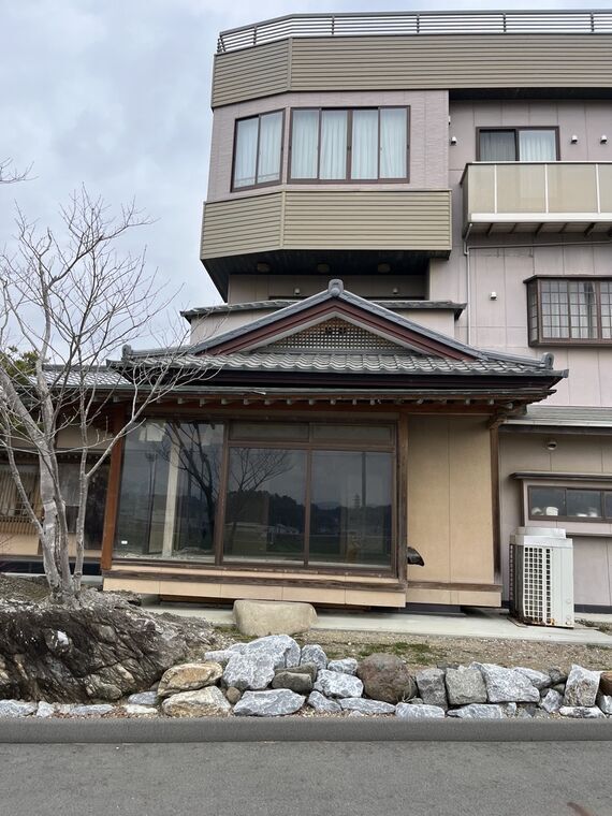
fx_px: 613
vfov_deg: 67.3
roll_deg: -3.4
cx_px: 306
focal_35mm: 26
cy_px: 408
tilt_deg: +16.4
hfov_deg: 53.1
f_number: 1.6
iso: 50
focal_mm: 5.1
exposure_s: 1/1721
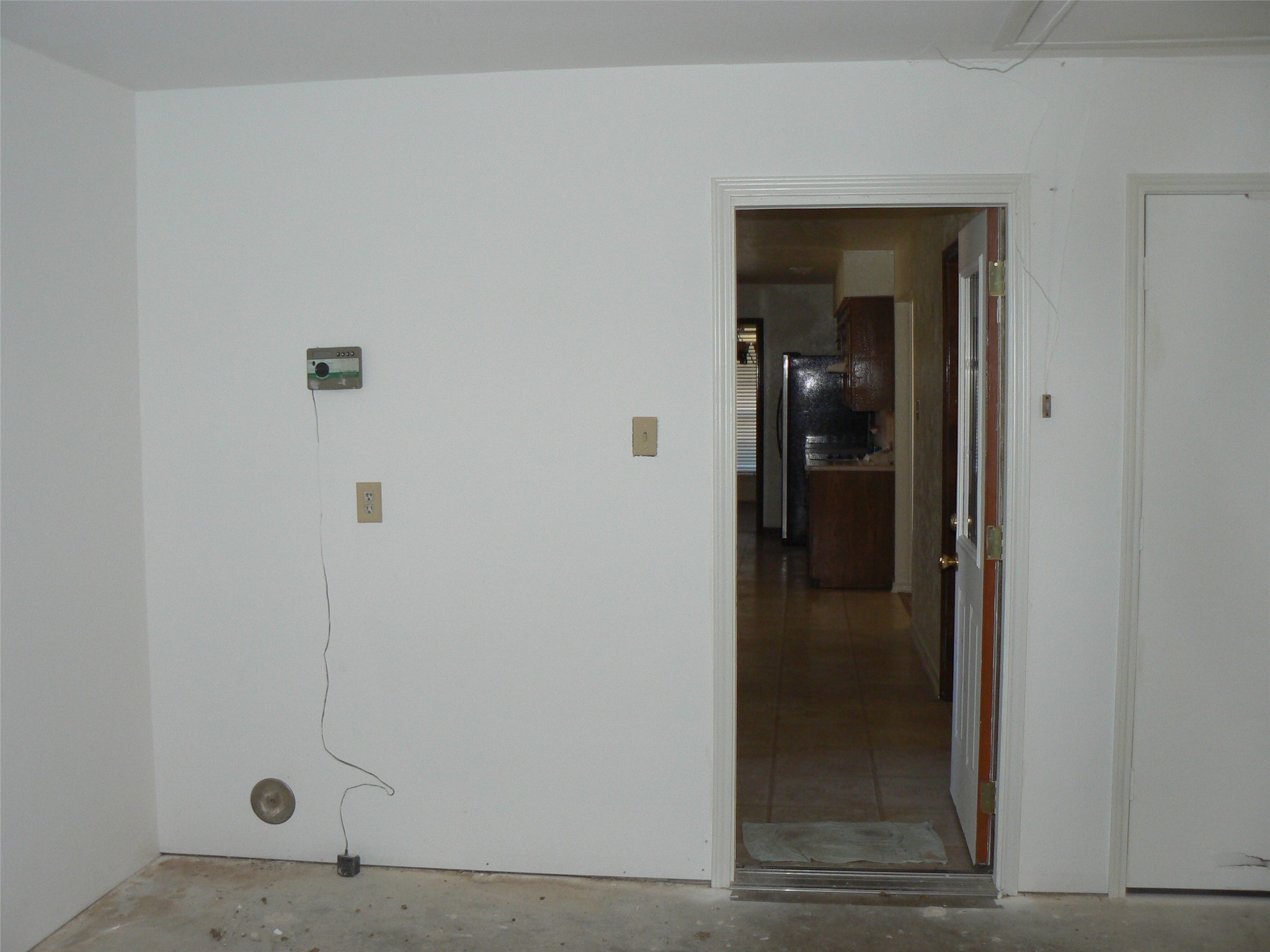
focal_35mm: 36
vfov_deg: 39.7
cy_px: 476
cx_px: 635
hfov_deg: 51.4
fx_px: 1321
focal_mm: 6
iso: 100
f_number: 2.8
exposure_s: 1/30
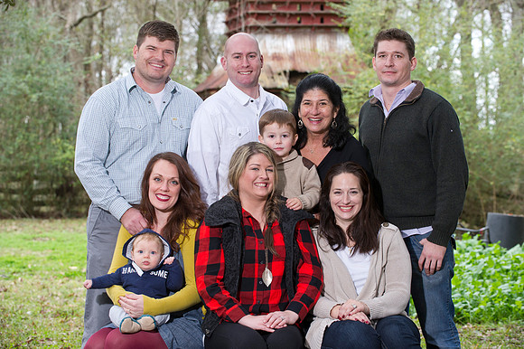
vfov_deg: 13.4
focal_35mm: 102
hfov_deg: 20.0
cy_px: 174
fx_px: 1484
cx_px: 262
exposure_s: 1/100
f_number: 5
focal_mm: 102
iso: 800
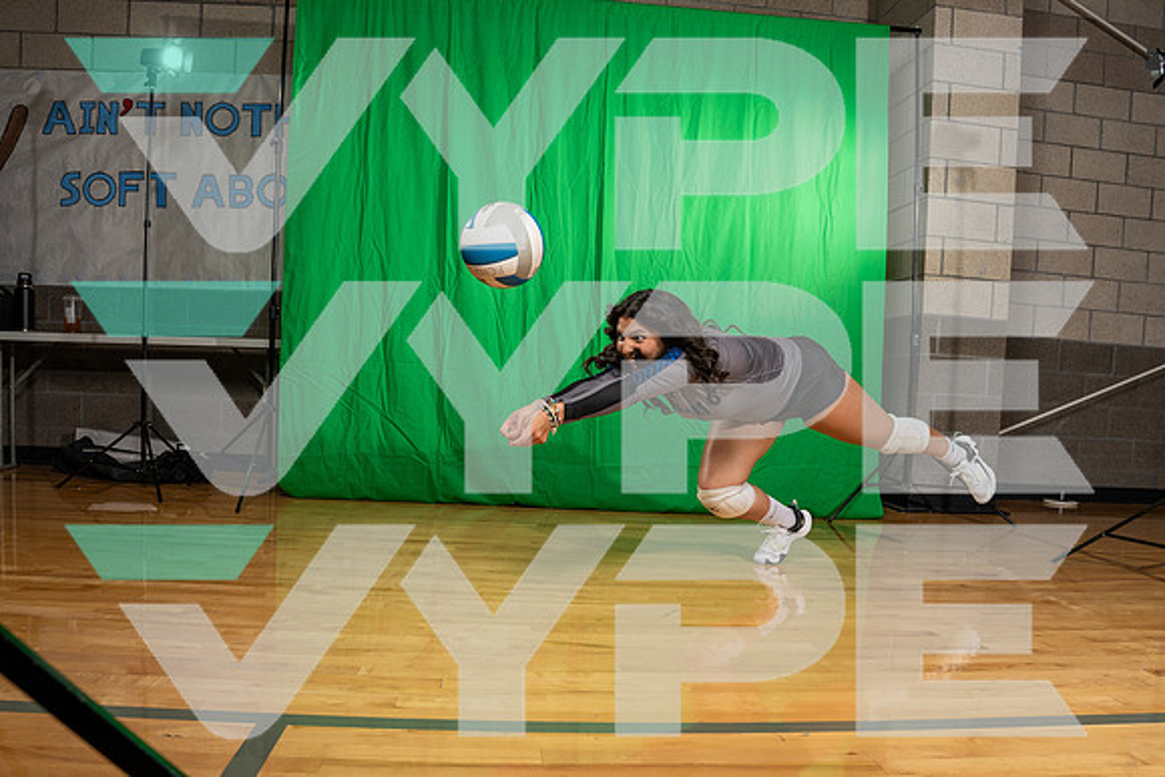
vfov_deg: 45.2
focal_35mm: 29
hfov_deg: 64.2
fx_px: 929
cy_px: 465
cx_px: 582
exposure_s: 1/250
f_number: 5.6
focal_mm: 24
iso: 160
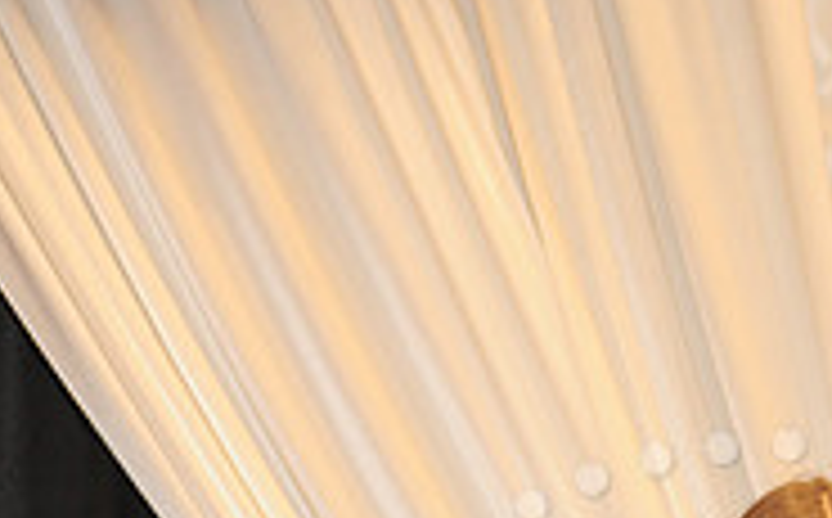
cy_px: 968
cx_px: 778
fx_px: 7607
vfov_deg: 3.9
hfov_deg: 6.2
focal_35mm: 336
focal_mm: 105
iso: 1250
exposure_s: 1/60
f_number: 5.6
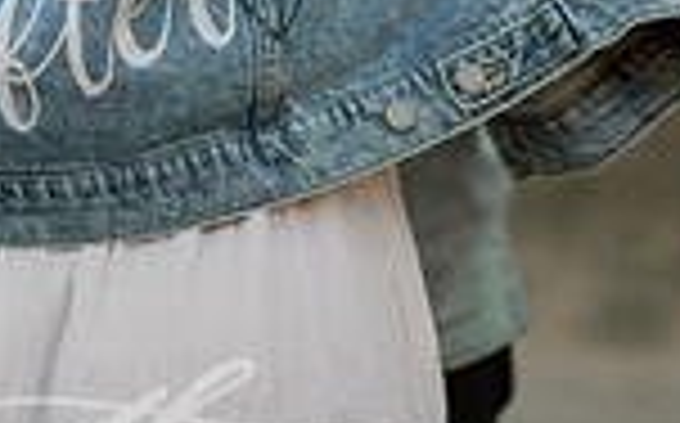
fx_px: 4794
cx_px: 122
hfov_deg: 8.1
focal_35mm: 259
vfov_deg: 5.0
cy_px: -338
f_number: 1.4
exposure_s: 1/1250
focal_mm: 85
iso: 64
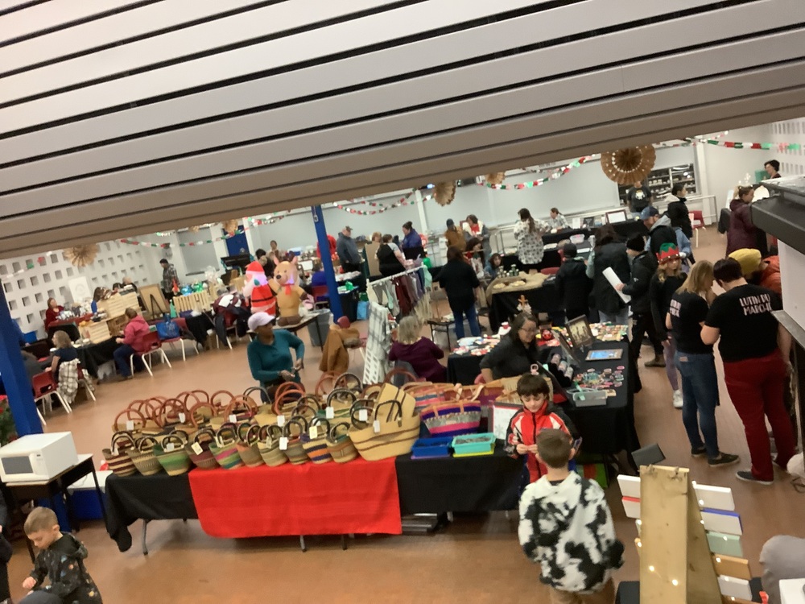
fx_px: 721
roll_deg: +11.4
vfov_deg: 45.4
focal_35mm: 31
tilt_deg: -11.8
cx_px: 402
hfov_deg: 58.4
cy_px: 302
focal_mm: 3.3
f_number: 2.4
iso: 320
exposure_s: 1/50
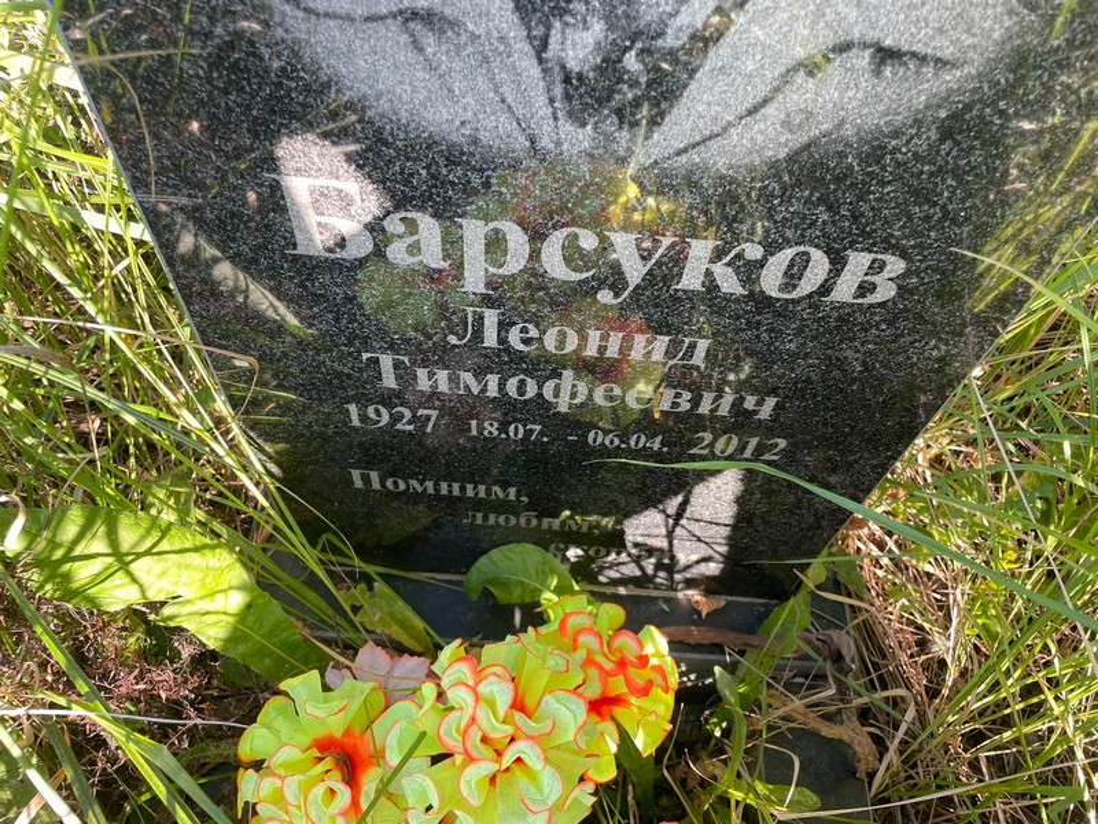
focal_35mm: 26
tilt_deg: -54.8
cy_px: 412
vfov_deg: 53.1
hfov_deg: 67.3
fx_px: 825
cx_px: 549
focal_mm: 4.2
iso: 40
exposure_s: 1/121
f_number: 1.6
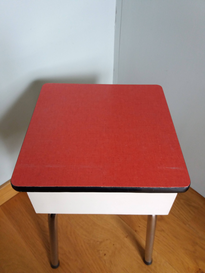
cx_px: 102
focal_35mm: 28
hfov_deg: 49.7
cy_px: 136
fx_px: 221
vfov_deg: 63.4
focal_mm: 3.7
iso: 160
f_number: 1.9
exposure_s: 1/25
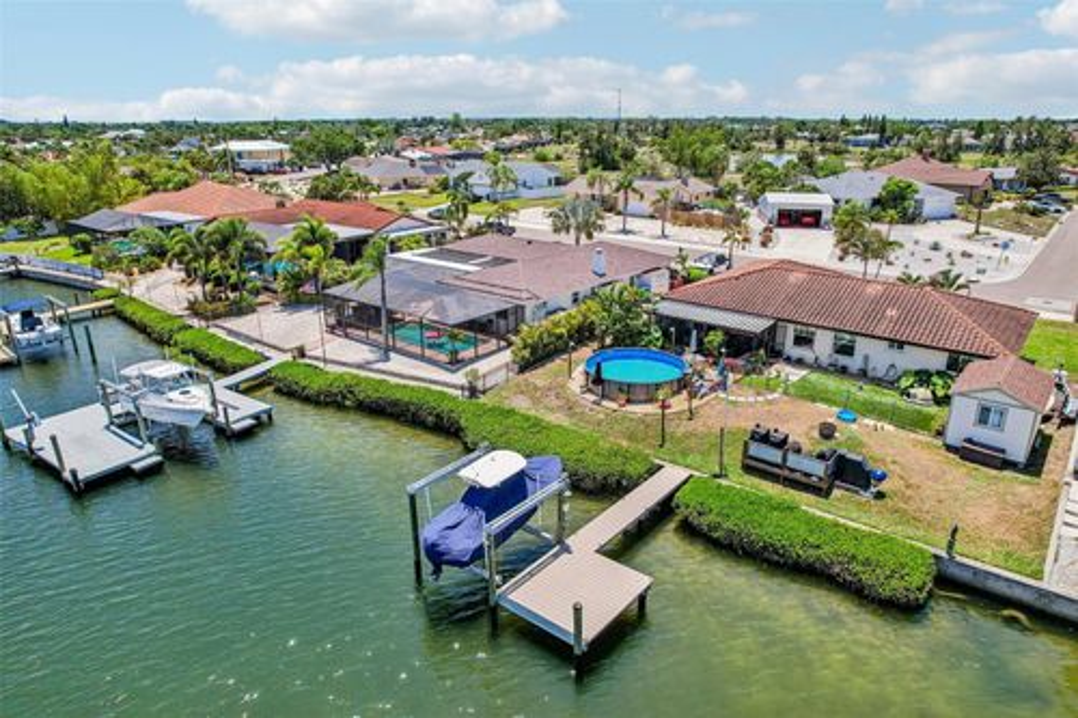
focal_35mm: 22
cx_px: 539
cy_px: 359
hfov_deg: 78.6
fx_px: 659
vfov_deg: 57.2
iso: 100
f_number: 2.8
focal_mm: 8.4
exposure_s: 1/2000
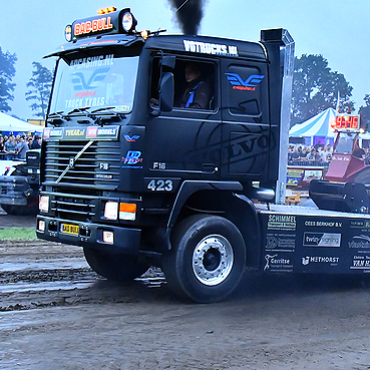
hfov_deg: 20.8
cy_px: 156
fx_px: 1004
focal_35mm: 83
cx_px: 266
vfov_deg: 20.9
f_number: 4.2
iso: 2500
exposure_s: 1/250
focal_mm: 30
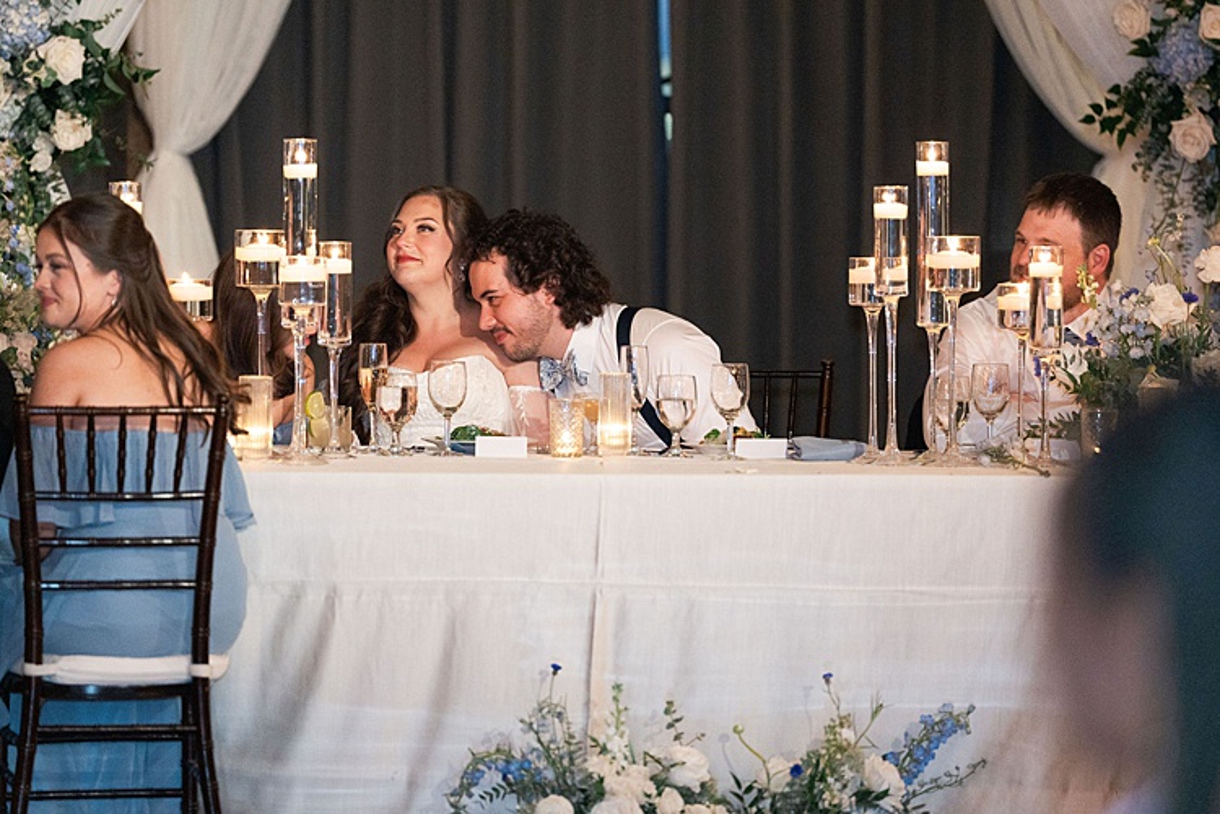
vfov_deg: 6.7
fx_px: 6962
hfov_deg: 10.0
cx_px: 610
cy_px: 407
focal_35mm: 205
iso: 4000
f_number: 2.8
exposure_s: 1/200
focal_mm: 200
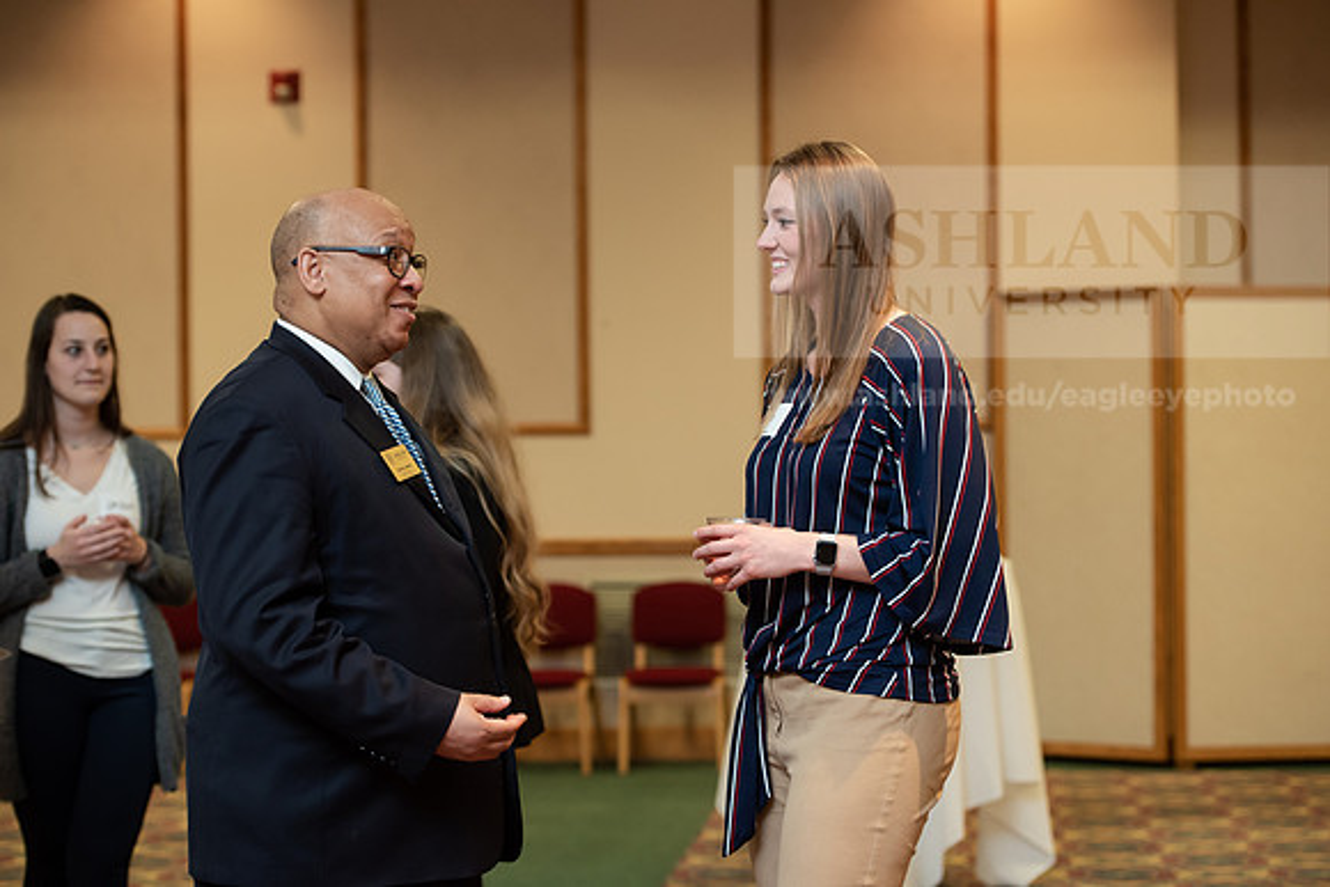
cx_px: 665
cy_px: 444
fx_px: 2956
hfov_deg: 25.4
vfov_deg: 17.1
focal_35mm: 80
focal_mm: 80
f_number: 3.5
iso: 1600
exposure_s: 1/200
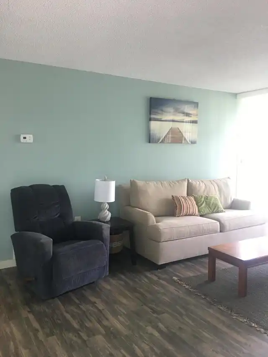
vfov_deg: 61.7
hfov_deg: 48.2
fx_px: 299
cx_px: 134
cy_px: 178
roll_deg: -0.3
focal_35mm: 29
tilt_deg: -3.5
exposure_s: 1/15
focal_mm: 4.15
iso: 64
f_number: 2.2
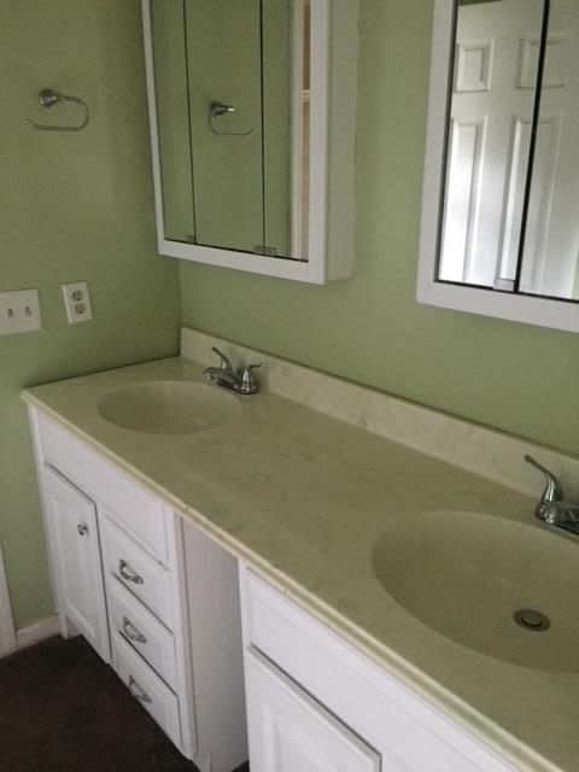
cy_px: 386
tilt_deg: -16.8
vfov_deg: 61.7
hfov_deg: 48.2
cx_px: 290
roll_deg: +1.5
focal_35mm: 29
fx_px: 647
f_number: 2.2
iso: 320
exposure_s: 1/15
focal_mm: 4.15
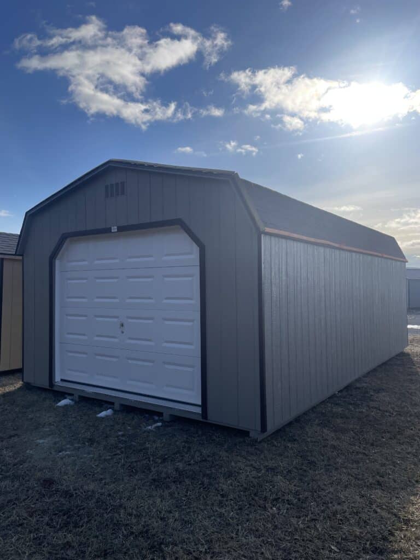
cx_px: 210
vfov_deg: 67.3
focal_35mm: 26
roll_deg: -0.8
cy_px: 280
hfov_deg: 53.1
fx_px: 421
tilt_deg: +0.3
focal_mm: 4.2
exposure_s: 1/5291
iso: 32
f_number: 1.6
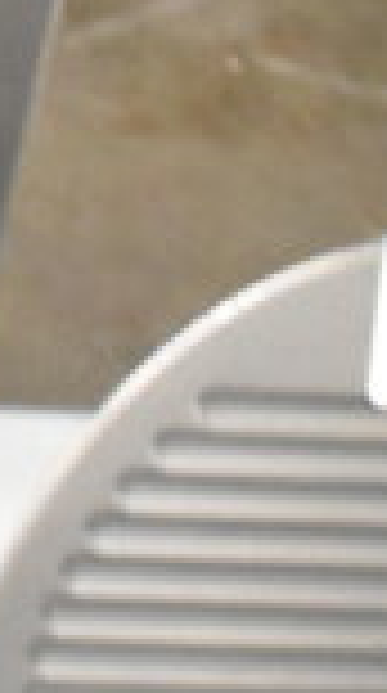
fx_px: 3779
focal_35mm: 206
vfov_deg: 10.4
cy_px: 65
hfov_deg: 5.3
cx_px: -981
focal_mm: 22
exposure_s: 1/80
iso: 6400
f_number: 4.5
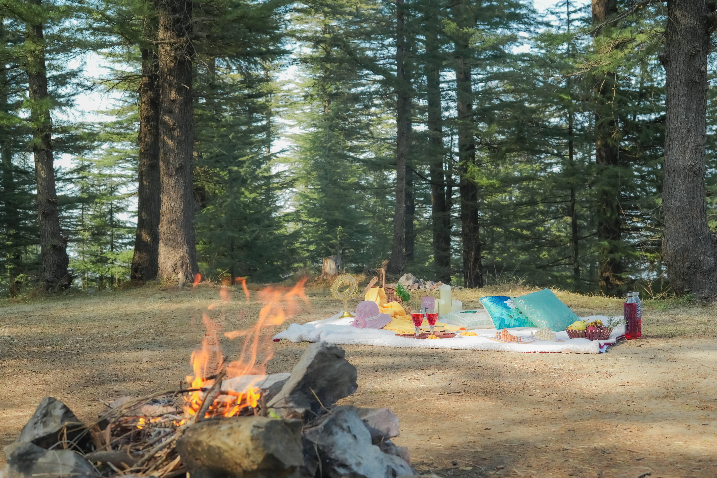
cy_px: 239
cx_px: 358
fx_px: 996
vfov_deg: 27.0
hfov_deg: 39.6
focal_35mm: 50
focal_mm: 50
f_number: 7.1
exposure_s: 1/160
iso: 320
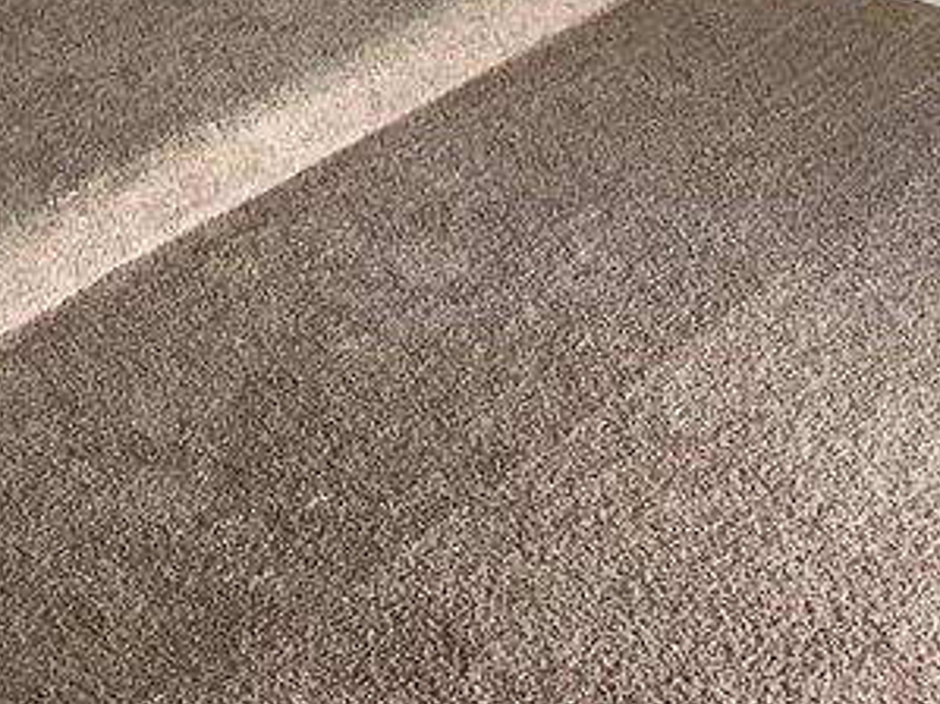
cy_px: -493
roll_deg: +4.7
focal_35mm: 89
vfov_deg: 14.8
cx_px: 160
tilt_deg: -12.2
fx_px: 2416
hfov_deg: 21.7
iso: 80
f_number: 1.8
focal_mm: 4.25
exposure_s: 1/120
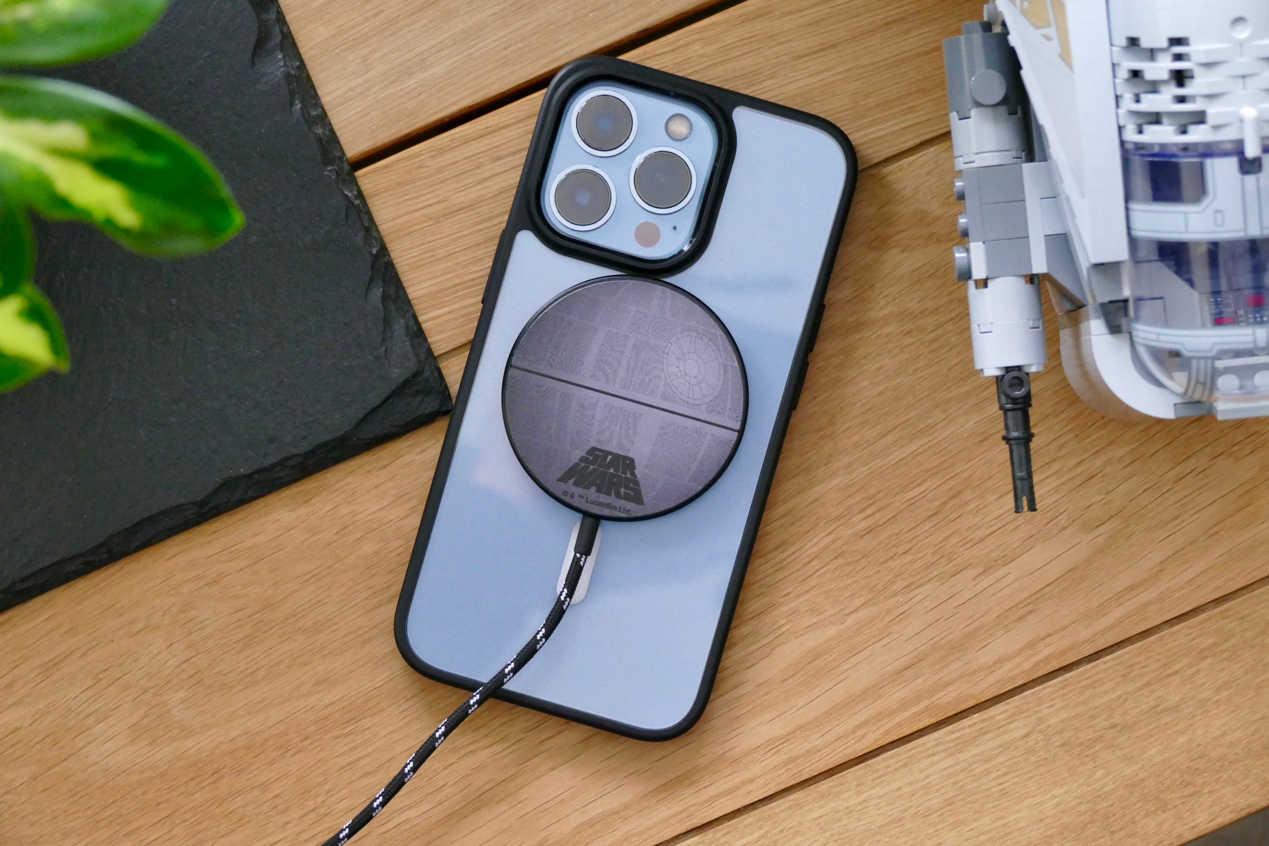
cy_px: 423
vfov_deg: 13.7
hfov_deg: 20.4
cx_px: 634
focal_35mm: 100
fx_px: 3525
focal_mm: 36.53
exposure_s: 1/60
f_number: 4.5
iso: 1600
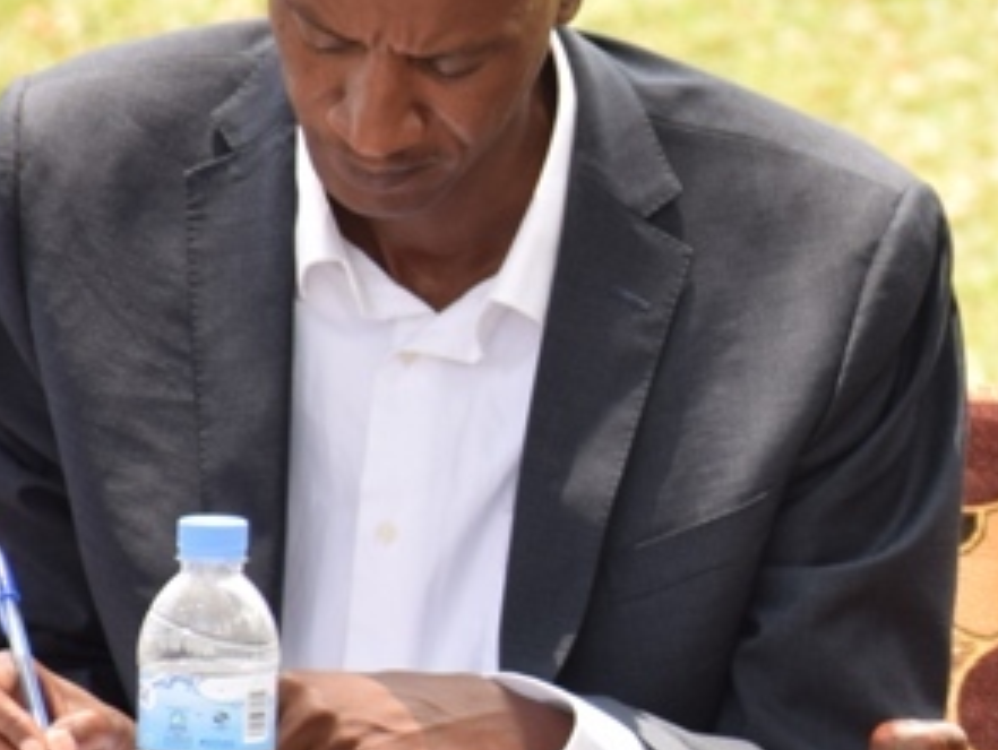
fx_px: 19794
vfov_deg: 2.2
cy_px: 280
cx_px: 1025
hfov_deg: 2.9
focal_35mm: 686
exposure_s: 1/160
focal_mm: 140
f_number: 5.6
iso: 125
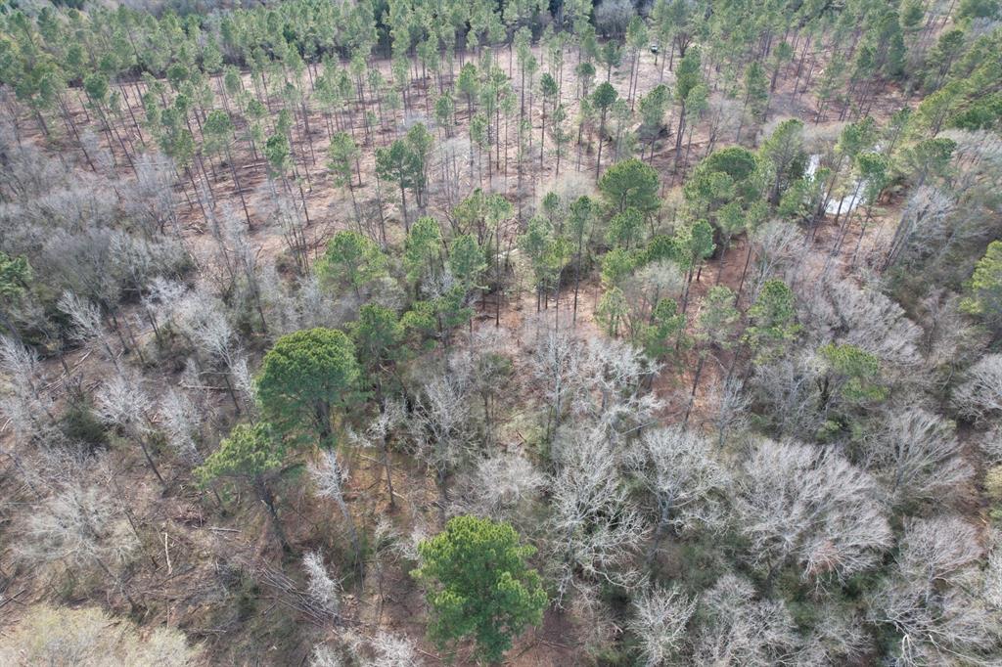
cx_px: 501
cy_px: 334
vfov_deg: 57.2
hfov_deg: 78.6
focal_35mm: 22
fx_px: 612
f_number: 2.8
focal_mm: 8.38
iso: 100
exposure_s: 1/160
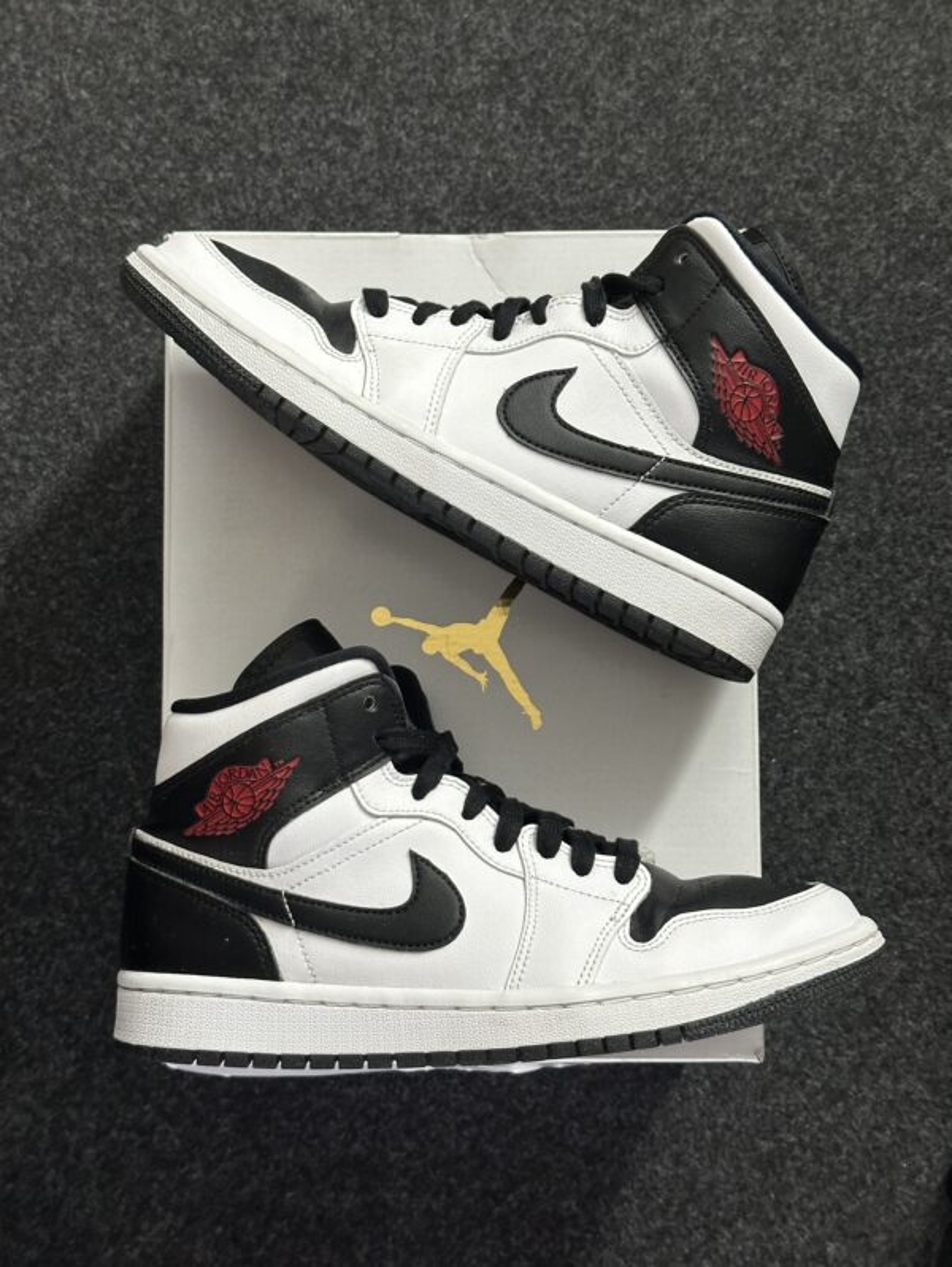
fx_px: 1759
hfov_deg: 30.3
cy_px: 634
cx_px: 476
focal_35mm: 48
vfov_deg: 39.6
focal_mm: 6.86
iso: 200
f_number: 1.78
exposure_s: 1/50
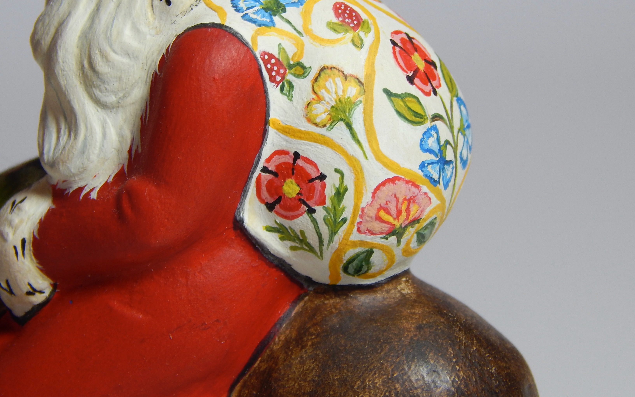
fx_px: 2977
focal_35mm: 172
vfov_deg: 7.6
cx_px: 318
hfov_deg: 12.2
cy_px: 167
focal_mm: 28.7
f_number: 5.1
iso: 125
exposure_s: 1/30
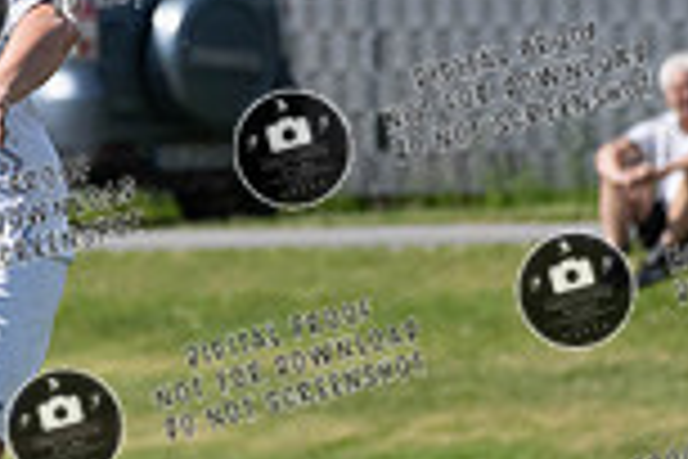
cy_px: 194
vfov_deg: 1.2
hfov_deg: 1.8
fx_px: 21537
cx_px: 27
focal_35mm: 1127
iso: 1250
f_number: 5.6
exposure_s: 1/8000
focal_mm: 270
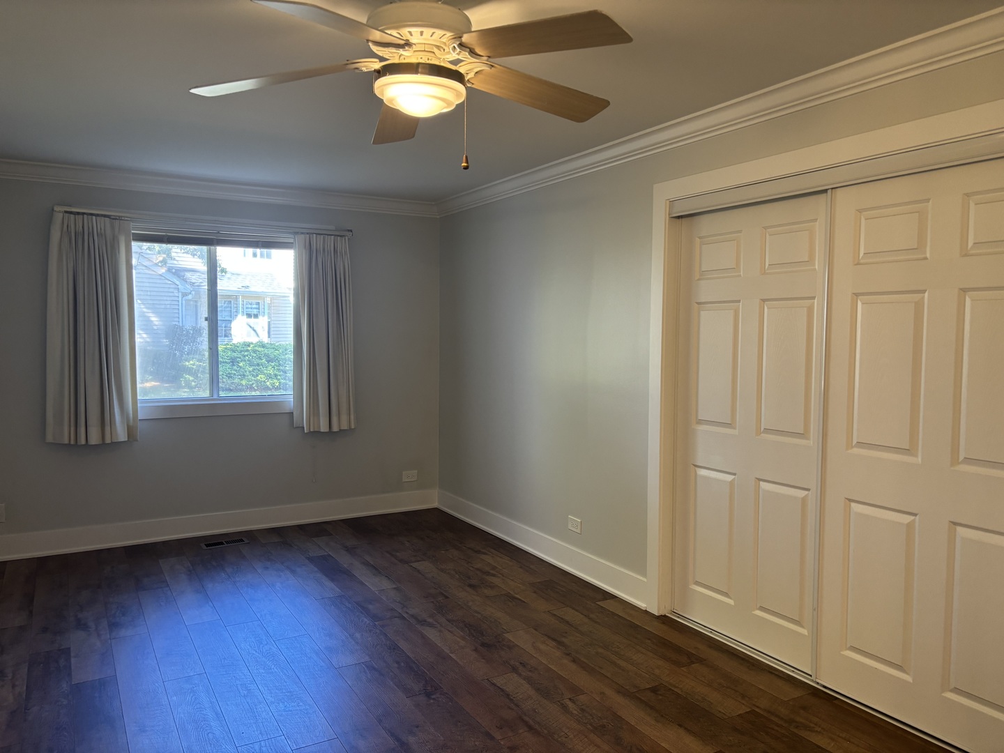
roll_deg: +0.0
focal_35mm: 26
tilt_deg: -3.1
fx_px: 754
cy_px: 376
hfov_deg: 67.3
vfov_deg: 53.1
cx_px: 502
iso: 125
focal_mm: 5.96
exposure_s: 1/60
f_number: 1.6
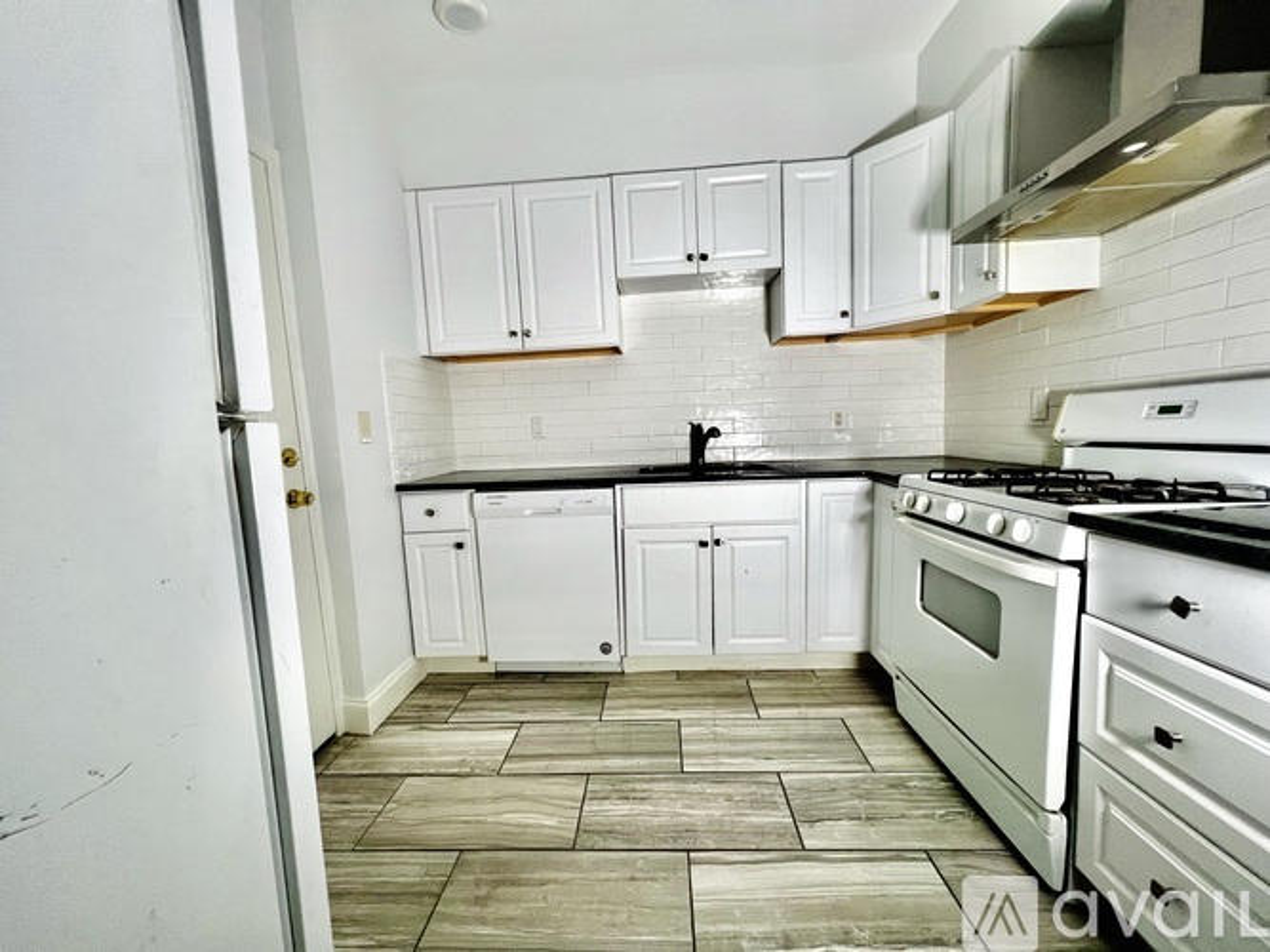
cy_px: 476
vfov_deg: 89.9
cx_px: 635
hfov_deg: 106.2
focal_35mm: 13
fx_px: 477
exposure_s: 1/99
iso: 160
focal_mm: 1.57
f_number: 1.8
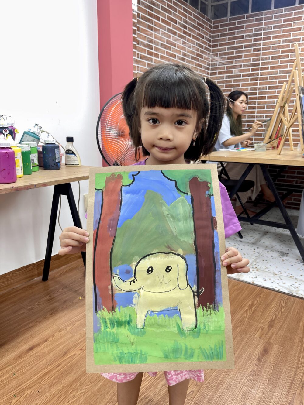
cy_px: 202
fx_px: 293
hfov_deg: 54.9
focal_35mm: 25
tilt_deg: -14.7
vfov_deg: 69.4
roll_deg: -0.3
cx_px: 152
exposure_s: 1/100
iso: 64
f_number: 1.6
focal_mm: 5.1
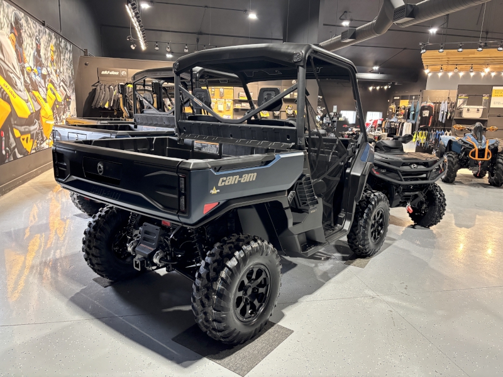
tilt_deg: -12.2
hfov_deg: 67.3
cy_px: 188
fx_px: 378
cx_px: 252
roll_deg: -2.3
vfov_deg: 53.1
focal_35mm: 26
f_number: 1.6
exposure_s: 1/60
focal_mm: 5.96
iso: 500
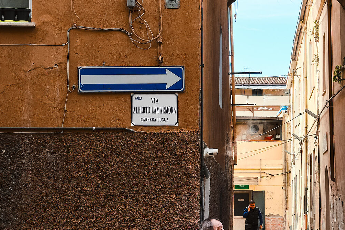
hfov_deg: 20.8
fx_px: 939
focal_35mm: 98
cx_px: 215
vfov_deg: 13.9
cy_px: 193
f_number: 6.4
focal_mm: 27
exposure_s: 1/500
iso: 640
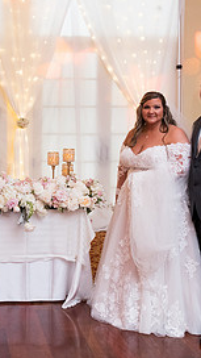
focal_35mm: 57
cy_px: 165
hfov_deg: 20.1
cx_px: -21
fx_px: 540
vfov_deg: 36.6
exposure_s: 1/100
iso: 720
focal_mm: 24
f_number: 2.8
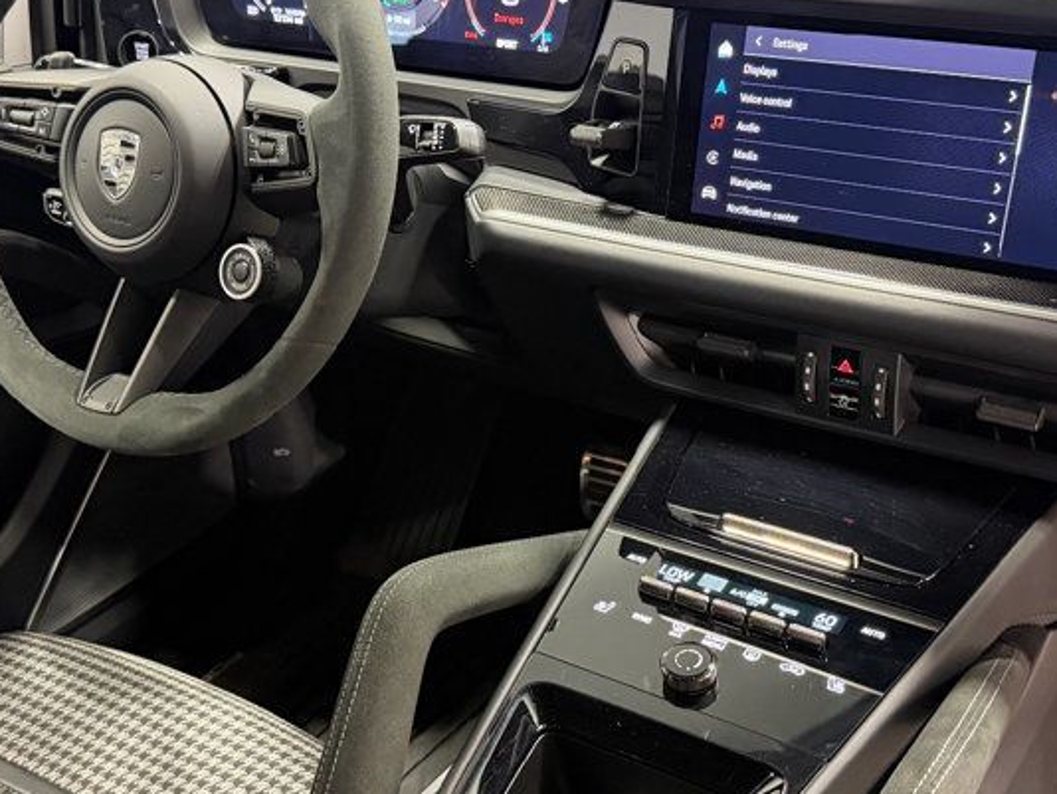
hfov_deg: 41.2
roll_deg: +2.2
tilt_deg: -27.5
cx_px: 560
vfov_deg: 31.5
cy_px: 432
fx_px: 1405
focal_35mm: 46
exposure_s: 1/40
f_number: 1.78
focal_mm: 6.76
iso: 800
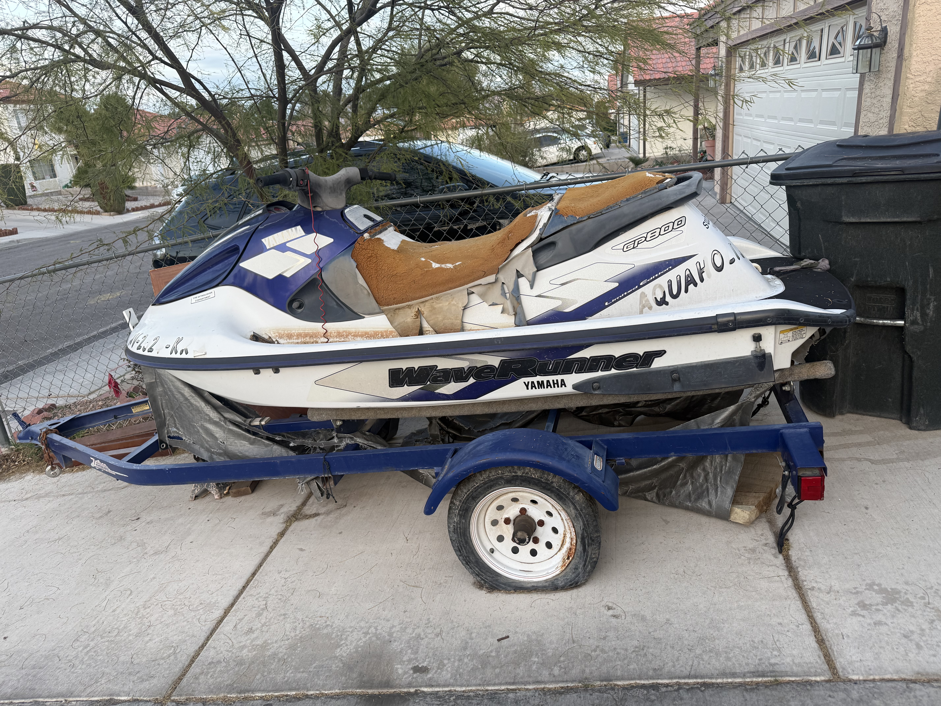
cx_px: 470
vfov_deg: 56.8
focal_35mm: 24
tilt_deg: -20.2
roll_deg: +5.5
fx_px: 652
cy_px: 353
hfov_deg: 71.6
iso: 100
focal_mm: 6.76
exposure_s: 1/121
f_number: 1.78
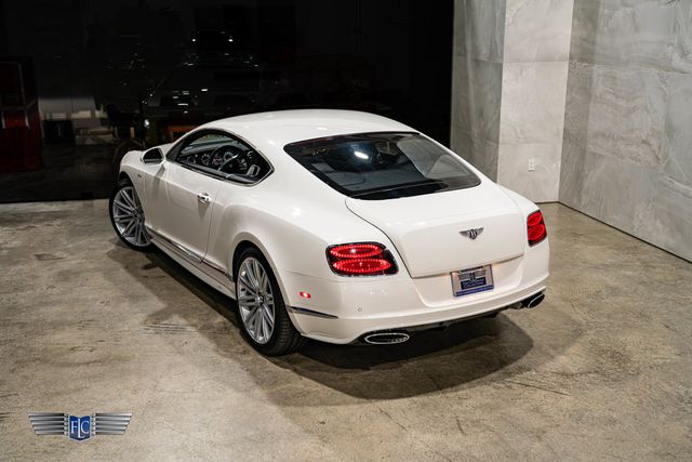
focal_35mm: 40
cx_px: 346
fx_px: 769
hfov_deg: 48.4
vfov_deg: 33.4
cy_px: 231
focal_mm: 40
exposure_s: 1/60
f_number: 4
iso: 1000
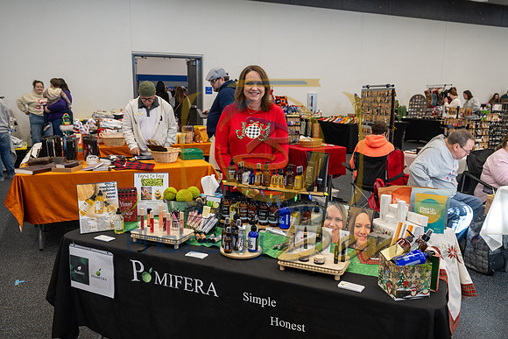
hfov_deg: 61.1
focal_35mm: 30
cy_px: 170
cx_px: 254
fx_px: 430
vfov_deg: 43.0
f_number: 5.6
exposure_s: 1/125
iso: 1250
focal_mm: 30.5
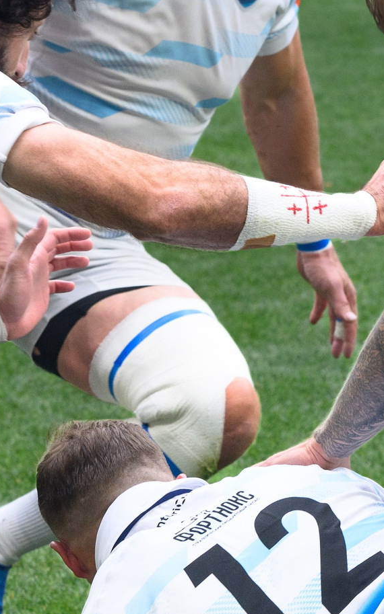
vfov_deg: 6.3
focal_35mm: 331
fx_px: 5547
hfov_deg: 4.0
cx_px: 495
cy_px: 549
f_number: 7.1
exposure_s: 1/640
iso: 1600
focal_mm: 100
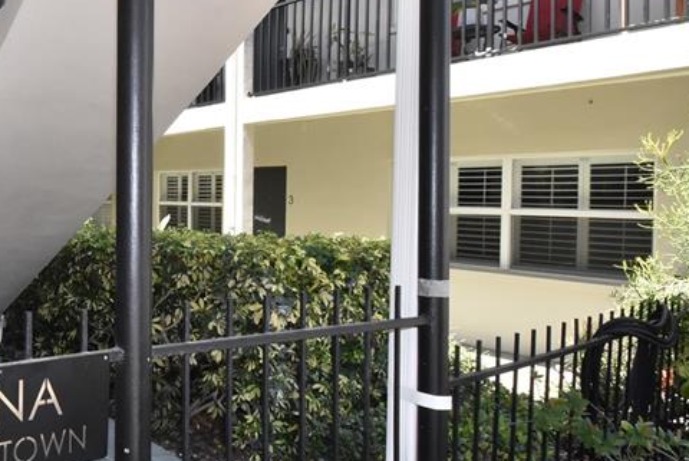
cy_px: 201
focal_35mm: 32
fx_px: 613
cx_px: 53
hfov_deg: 51.0
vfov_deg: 41.1
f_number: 16
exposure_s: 1/200
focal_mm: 10
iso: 1600
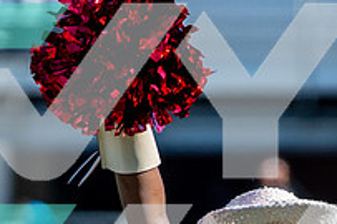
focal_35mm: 746
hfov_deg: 2.8
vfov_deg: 1.8
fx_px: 6978
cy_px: 391
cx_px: 294
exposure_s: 1/2500
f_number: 2.8
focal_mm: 174
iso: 400
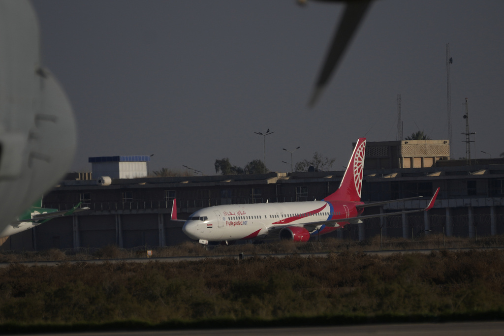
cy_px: 168
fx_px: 8401
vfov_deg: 2.3
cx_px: 252
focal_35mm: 600
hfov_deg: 3.4
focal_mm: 400
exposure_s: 1/2000
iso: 160
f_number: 5.6
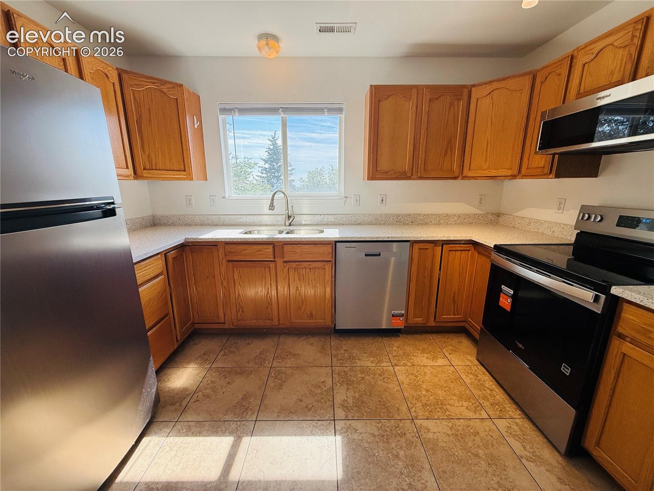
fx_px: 265
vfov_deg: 85.7
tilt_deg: -13.6
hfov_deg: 102.1
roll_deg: -0.1
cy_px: 246
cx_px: 327
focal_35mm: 14
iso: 64
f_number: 2.2
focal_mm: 2.22
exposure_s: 1/285
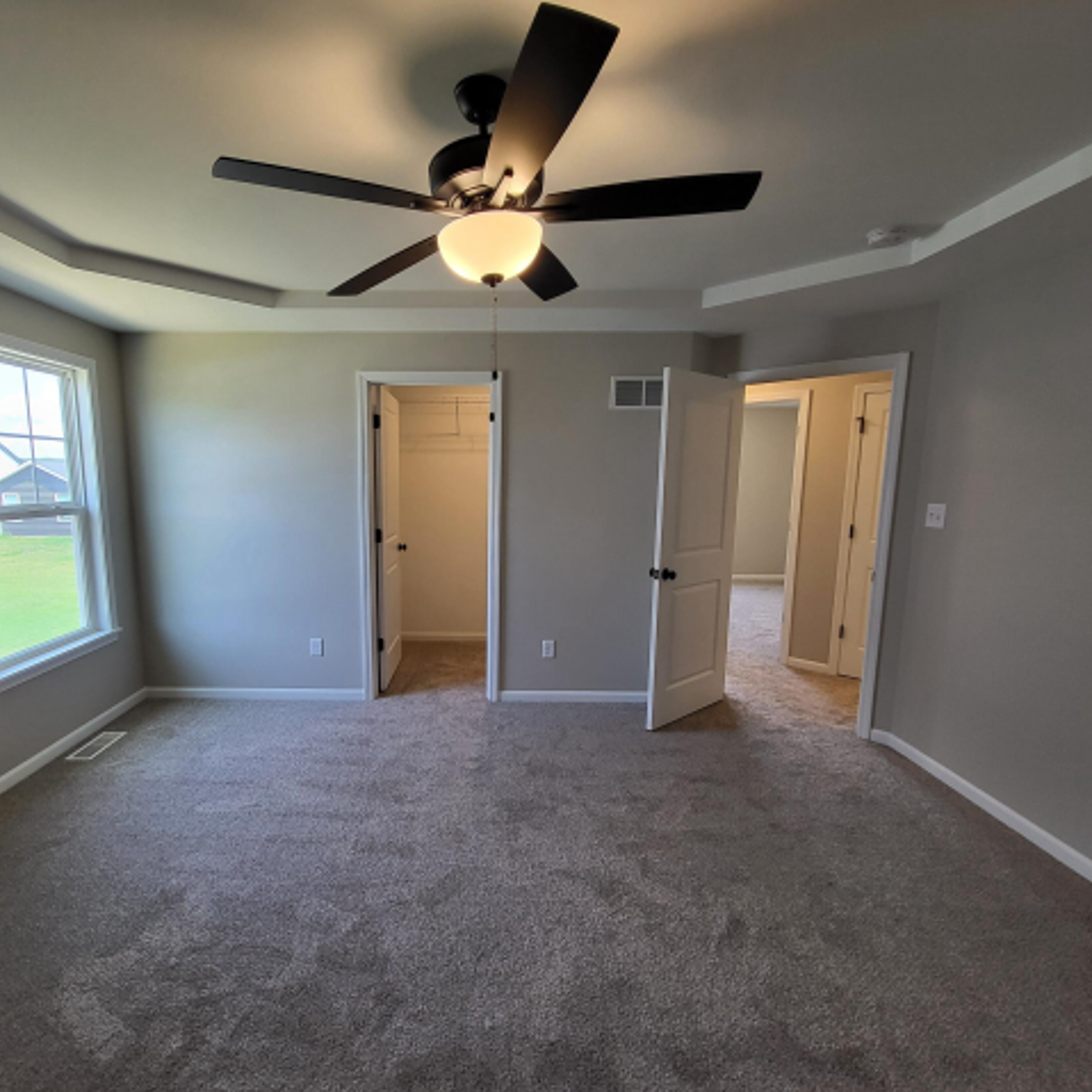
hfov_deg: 87.1
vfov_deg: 87.4
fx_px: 571
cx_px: 487
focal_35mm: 16
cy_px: 565
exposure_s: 1/60
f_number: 2.2
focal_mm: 1.74
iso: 80
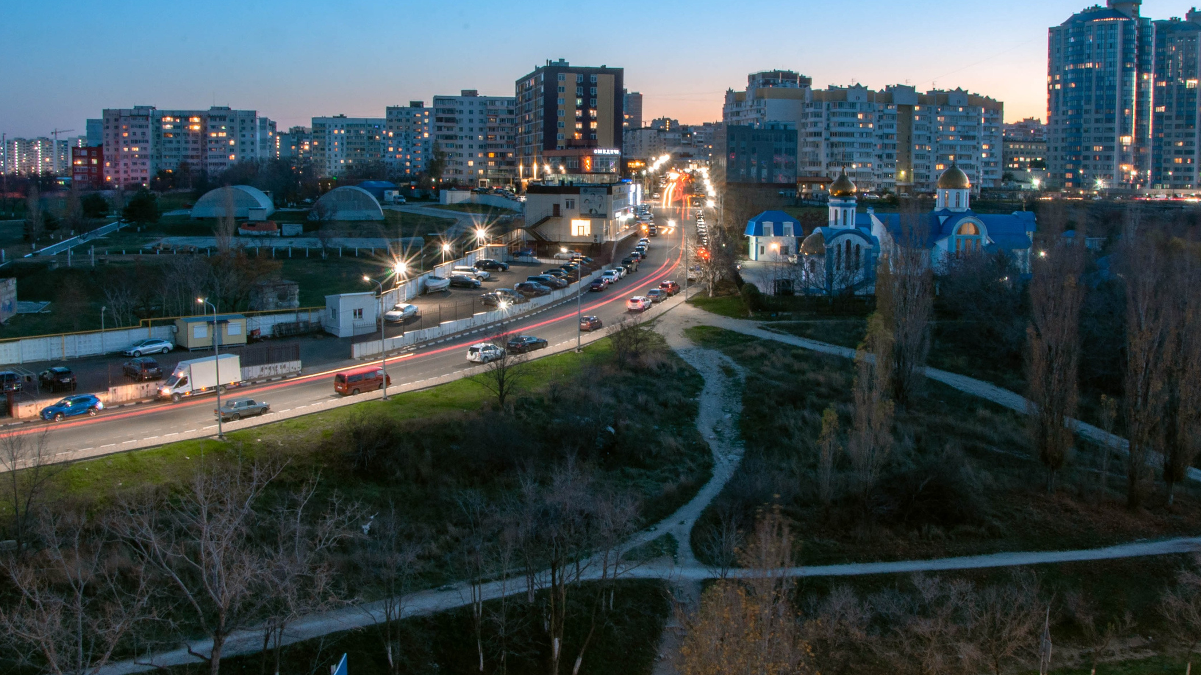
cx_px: 605
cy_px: 240
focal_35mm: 35
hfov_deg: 56.6
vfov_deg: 33.5
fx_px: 1114
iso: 200
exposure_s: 15
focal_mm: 18
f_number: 22
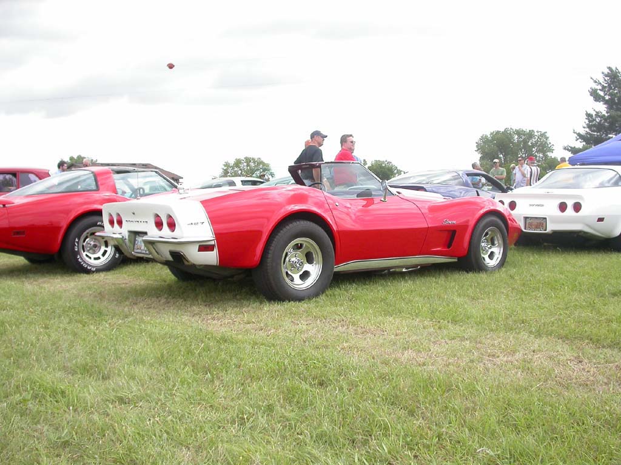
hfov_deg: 49.0
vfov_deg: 37.7
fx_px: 682
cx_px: 310
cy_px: 232
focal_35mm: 38
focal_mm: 7.85
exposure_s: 1/1000
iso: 100
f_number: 2.6
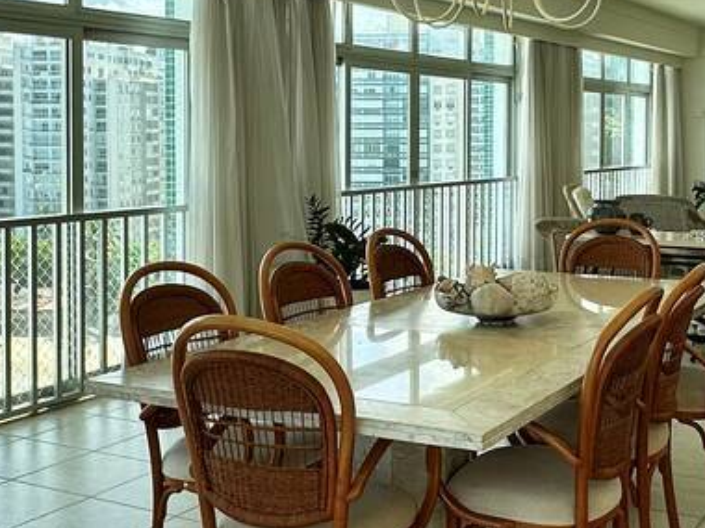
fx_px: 1079
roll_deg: -0.6
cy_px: 174
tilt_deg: -2.3
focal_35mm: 53
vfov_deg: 27.4
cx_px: 482
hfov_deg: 35.7
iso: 40
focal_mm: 2.22
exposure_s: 1/622
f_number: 2.2
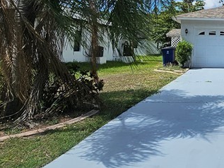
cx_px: 258
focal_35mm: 42
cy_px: 18
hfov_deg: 36.4
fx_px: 272
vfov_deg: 32.7
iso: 50
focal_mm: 2.2
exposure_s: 1/3871
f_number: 2.2
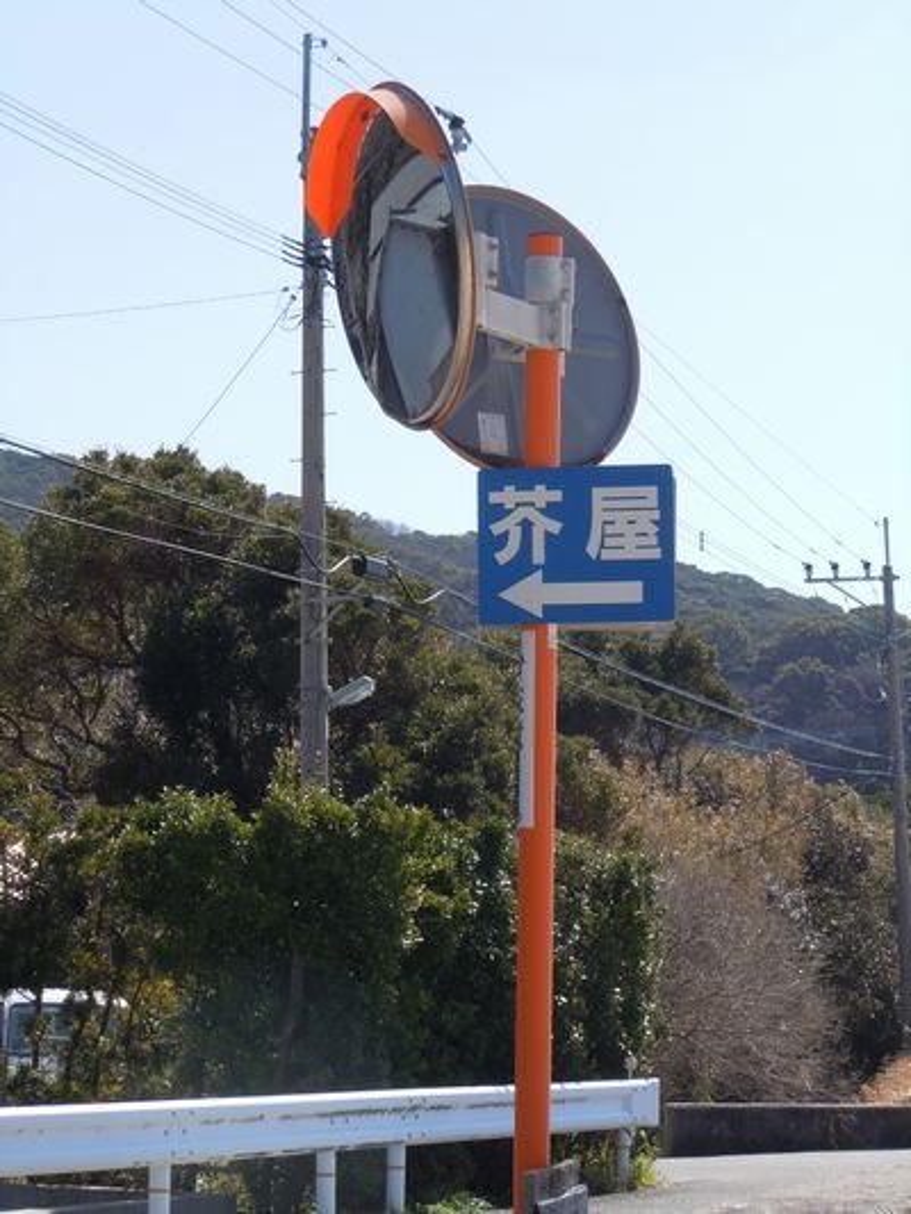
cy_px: 607
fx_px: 3578
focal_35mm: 102
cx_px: 456
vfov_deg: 19.3
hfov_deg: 14.5
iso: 100
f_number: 5.4
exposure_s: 1/400
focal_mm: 18.3
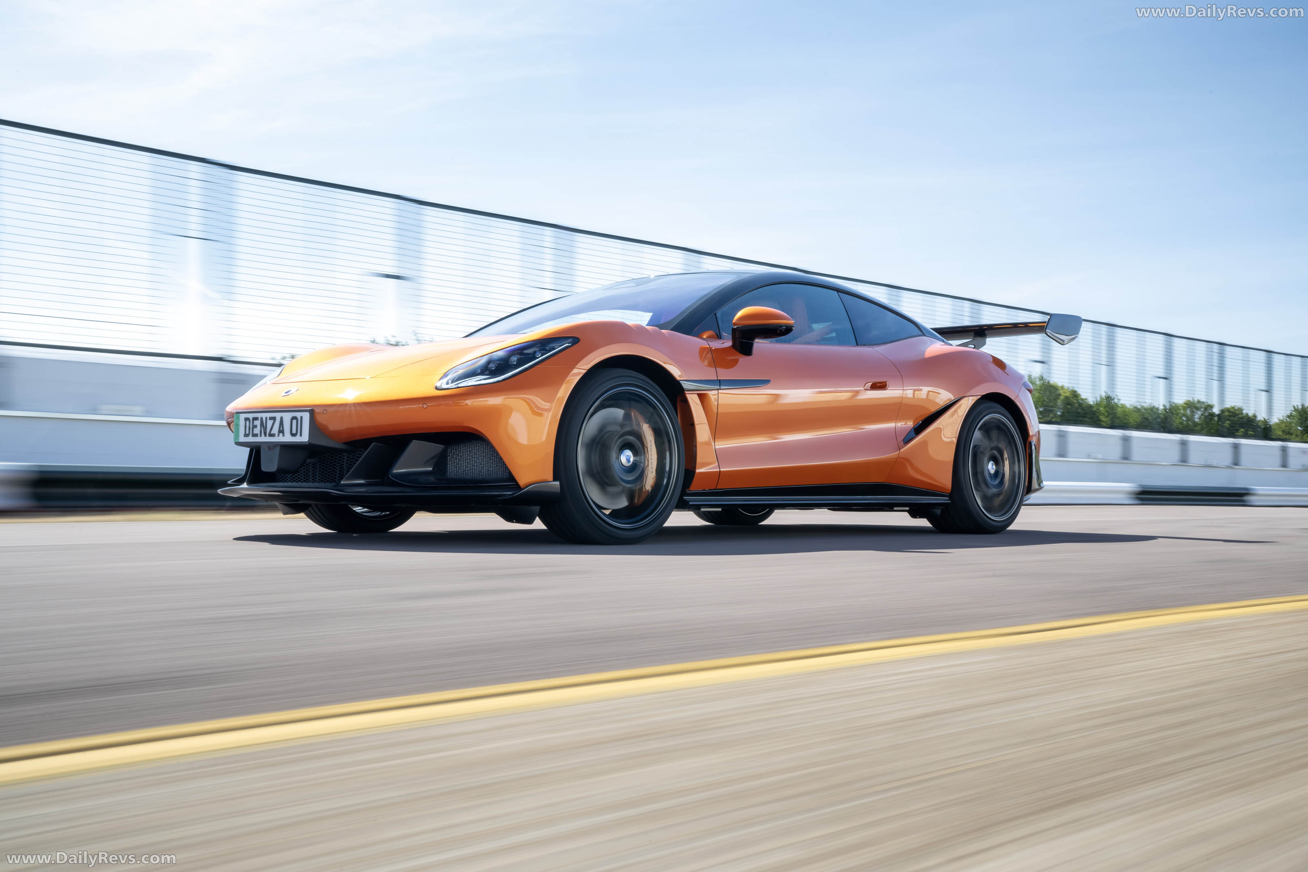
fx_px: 1490
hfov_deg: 47.4
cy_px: 436
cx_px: 654
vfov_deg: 32.6
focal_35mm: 41
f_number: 22
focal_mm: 41
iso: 200
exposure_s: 1/13
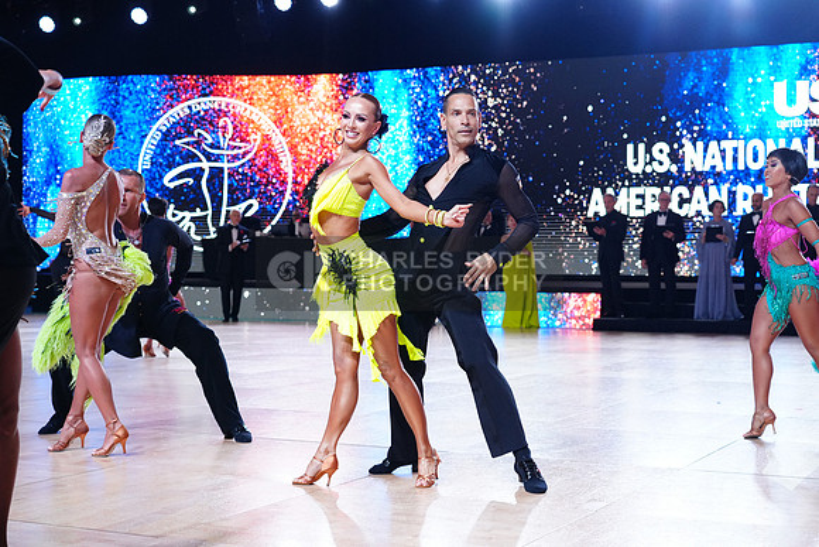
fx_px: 1274
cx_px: 410
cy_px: 274
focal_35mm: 56
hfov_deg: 35.6
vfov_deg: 24.2
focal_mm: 56
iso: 2000
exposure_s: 1/500
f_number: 4.5
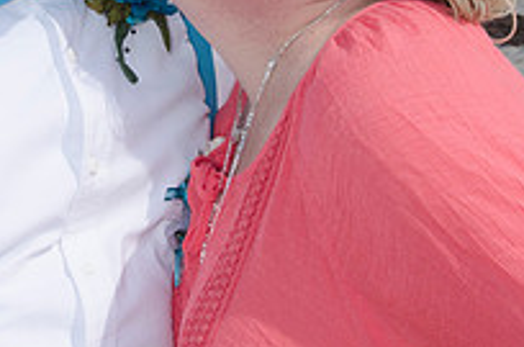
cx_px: 167
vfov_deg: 7.9
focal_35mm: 171
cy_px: -31
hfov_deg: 12.0
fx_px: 2483
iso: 100
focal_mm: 40
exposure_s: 1/250
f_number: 11
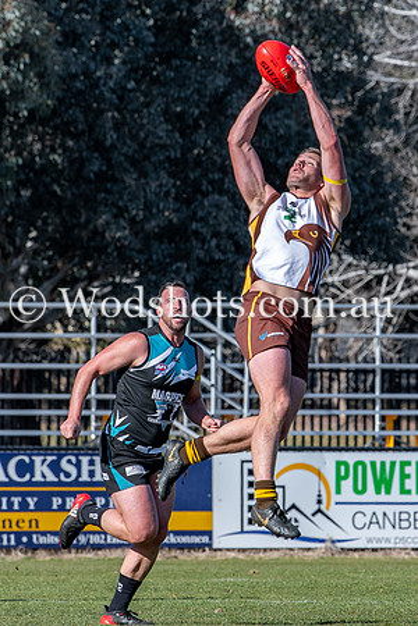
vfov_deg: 2.8
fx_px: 12962
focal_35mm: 744
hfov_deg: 1.8
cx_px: 358
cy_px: 291
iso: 200
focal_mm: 200
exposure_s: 1/1250
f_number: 5
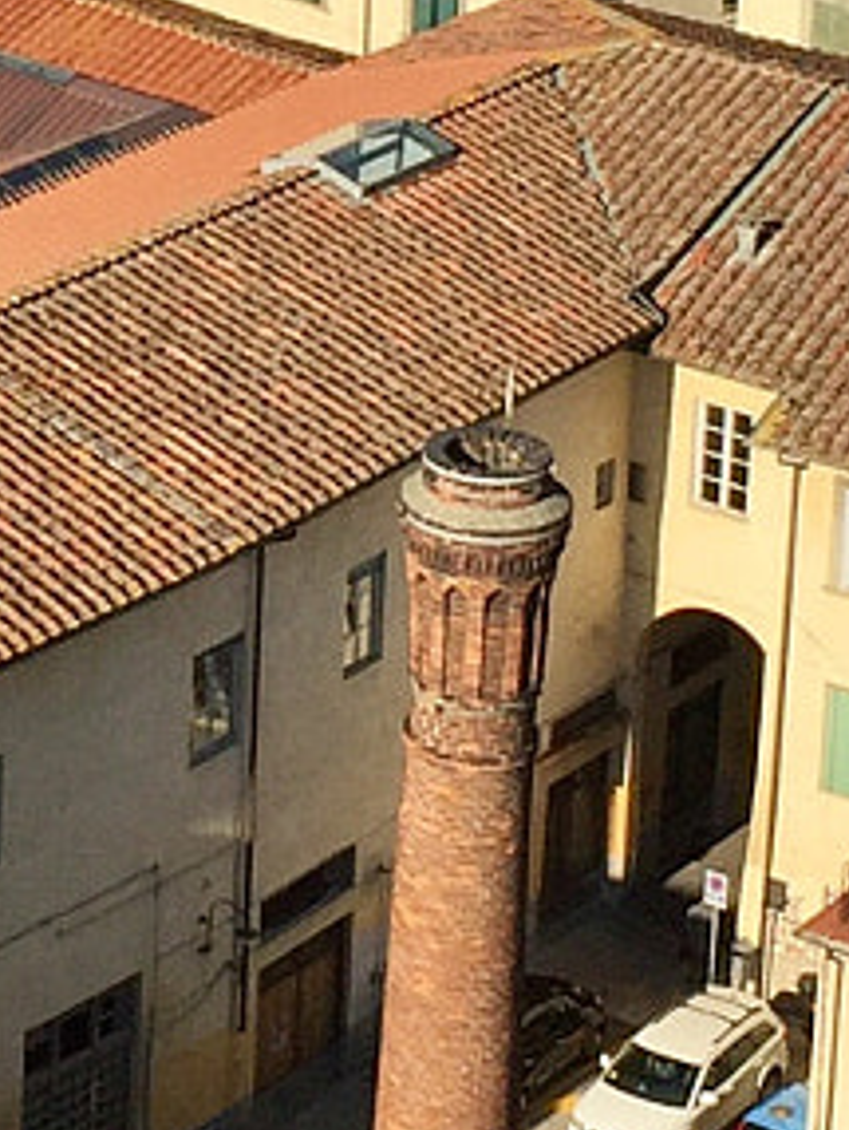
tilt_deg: -17.5
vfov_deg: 12.1
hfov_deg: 9.1
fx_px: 5290
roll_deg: -2.2
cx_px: -146
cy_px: 16
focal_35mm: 162
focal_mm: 4.15
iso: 32
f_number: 2.2
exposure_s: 1/2825
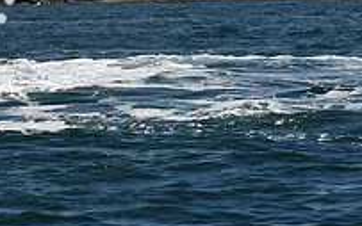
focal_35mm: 394
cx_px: -146
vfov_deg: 3.3
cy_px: -60
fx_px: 3888
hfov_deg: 5.3
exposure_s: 1/800
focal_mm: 90
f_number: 10
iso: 100
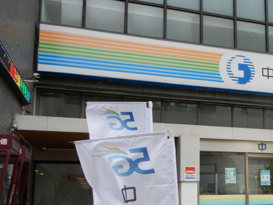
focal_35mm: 49
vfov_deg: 29.3
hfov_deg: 35.9
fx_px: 386
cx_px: 258
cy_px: 149
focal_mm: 4.3
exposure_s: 1/160
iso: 80
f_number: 5
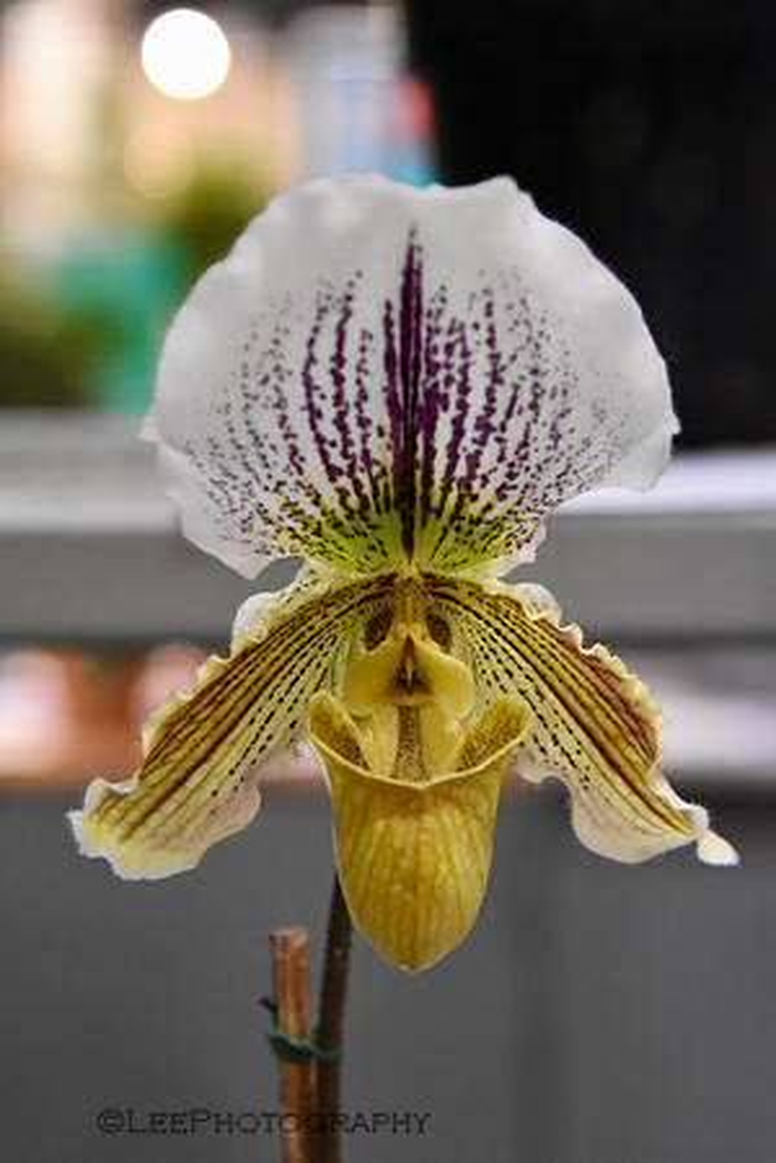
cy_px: 582
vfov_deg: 21.9
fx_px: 3007
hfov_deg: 14.7
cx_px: 388
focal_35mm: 93
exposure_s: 1/125
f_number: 5.6
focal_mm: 62
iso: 4000
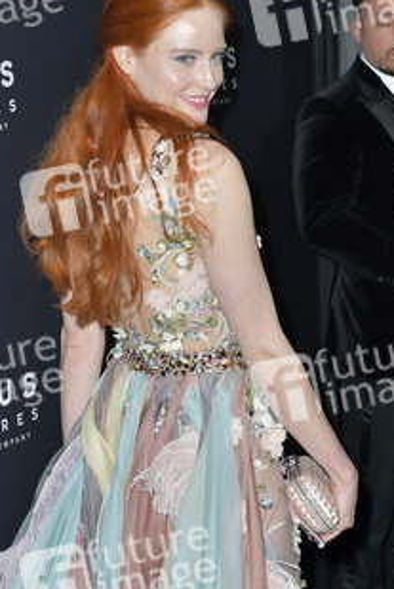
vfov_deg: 25.3
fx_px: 1312
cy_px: 287
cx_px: 174
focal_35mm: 80
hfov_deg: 17.1
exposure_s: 1/250
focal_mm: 62
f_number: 6.3
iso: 500
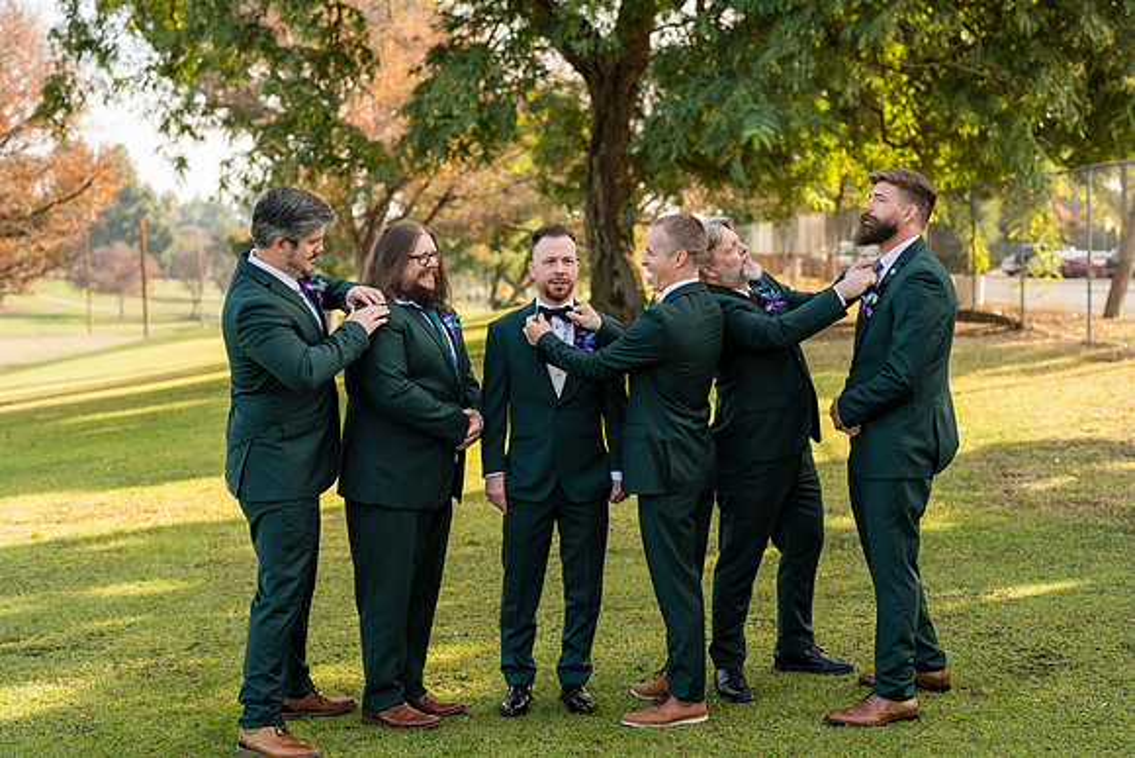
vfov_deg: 27.0
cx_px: 568
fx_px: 1577
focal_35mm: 50
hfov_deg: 39.6
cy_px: 379
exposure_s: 1/640
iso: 125
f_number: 2.5
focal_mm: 50
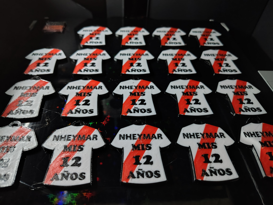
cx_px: 136
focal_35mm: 24
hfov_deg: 71.6
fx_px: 189
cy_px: 102
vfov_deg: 56.8
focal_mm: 5.56
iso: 2634
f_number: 1.8
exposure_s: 1/33.3
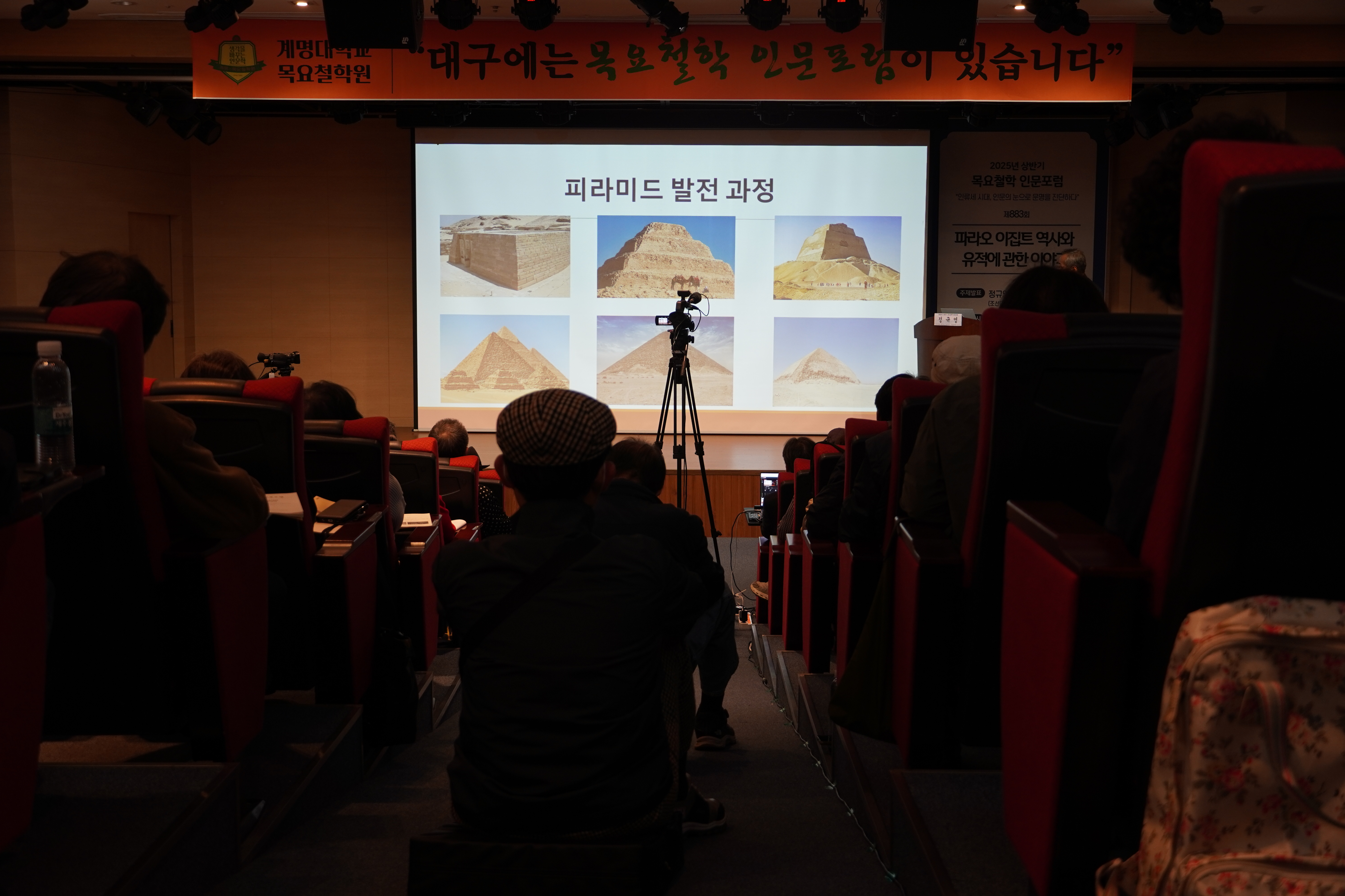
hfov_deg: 45.0
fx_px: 1625
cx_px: 672
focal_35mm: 44
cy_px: 448
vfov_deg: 30.8
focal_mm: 29
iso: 320
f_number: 4.5
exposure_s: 1/50
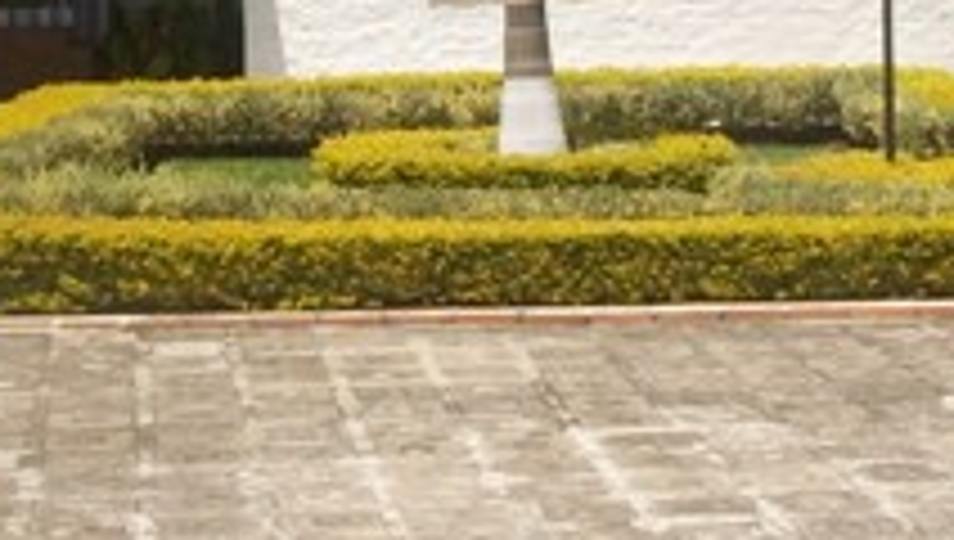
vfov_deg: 11.4
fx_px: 2660
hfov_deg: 20.3
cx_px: 513
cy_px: -81
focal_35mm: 105
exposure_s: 1/500
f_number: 5.5
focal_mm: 5.7
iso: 80
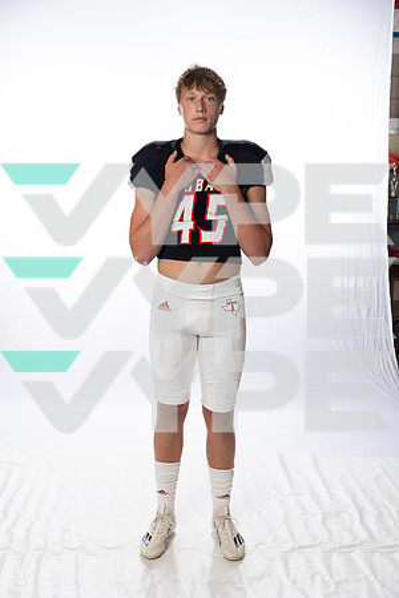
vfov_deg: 46.4
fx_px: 698
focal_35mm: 42
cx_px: 200
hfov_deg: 31.9
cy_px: 299
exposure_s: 1/250
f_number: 4
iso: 400
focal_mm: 42
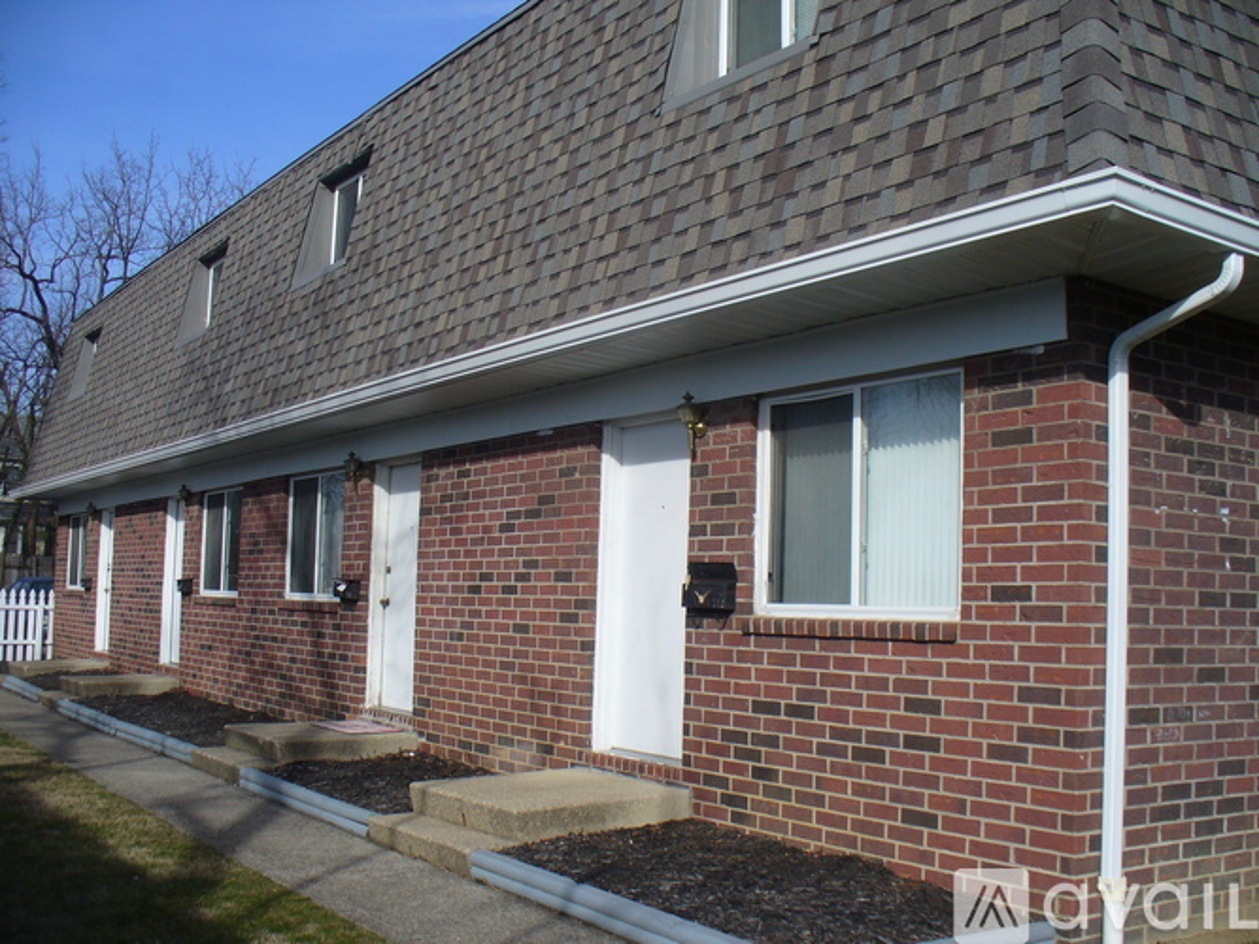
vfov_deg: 38.7
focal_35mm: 37
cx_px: 630
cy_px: 472
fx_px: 1345
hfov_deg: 50.1
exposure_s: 1/400
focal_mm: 6.1
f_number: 5.6
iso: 80
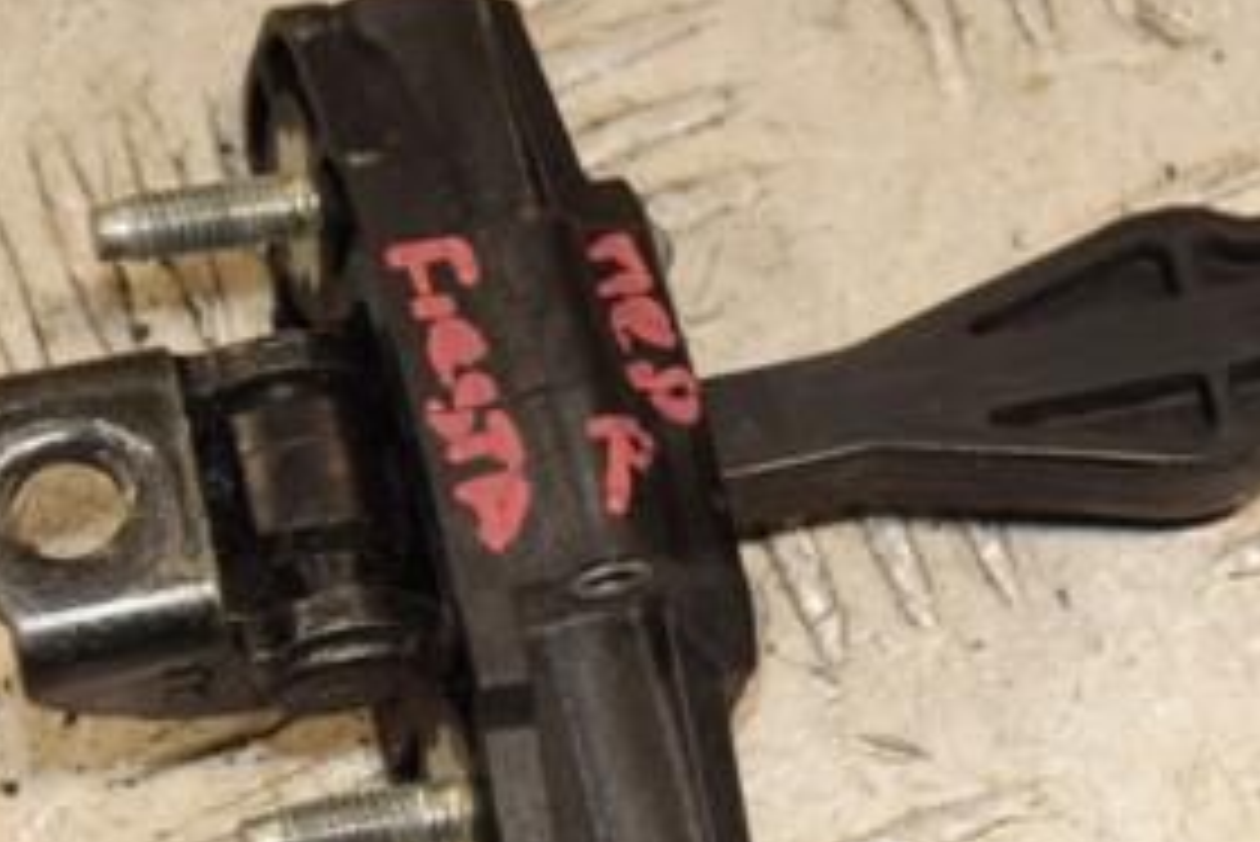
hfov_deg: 10.3
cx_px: 886
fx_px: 6968
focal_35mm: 199
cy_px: 446
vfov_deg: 6.9
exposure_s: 1/200
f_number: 8
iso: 800
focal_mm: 62
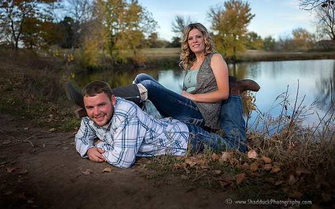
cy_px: 100
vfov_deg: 31.3
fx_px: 374
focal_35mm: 41
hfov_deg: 48.2
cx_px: 167
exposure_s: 1/640
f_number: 2.8
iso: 200
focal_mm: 40
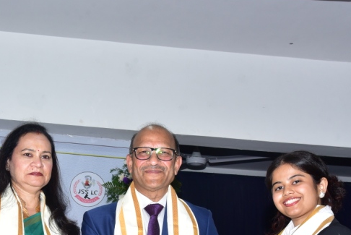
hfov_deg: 24.9
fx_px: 781
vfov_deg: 16.7
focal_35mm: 80
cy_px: 241
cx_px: 69
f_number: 8
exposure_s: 1/160
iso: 800
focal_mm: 38
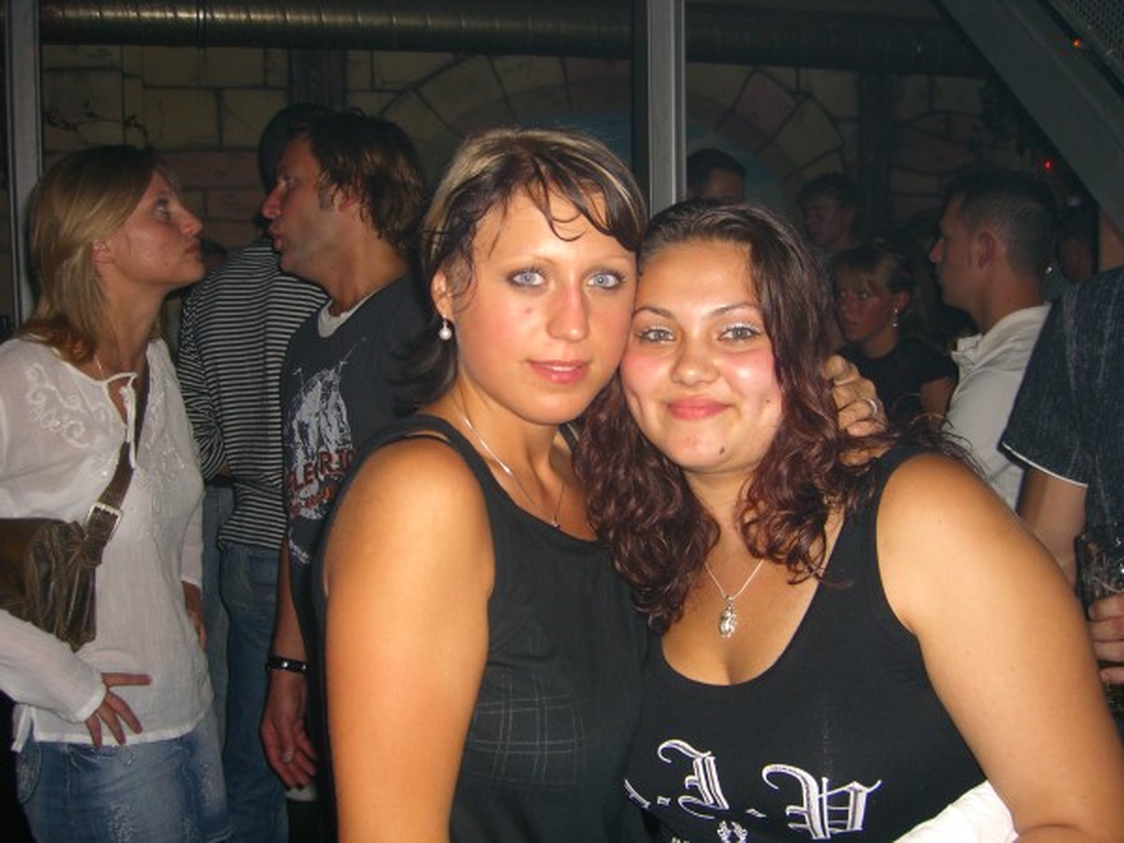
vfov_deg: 37.7
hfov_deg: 49.0
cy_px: 422
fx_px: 1234
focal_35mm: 38
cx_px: 562
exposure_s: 1/60
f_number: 2.8
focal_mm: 7.9
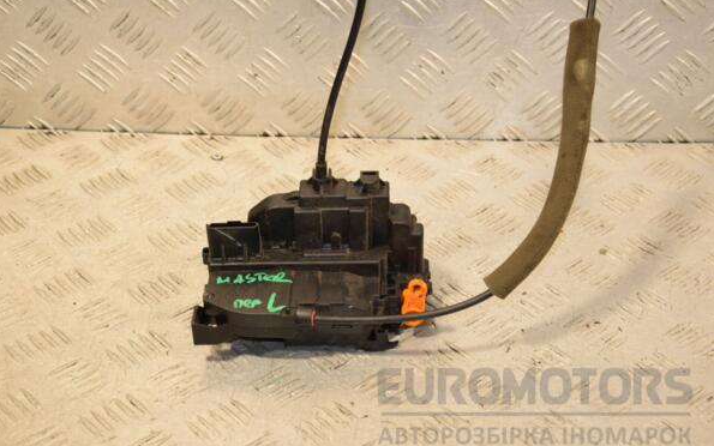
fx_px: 1440
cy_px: 227
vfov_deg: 17.6
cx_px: 355
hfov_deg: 27.8
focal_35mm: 74
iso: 800
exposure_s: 1/200
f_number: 7.1
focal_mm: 48
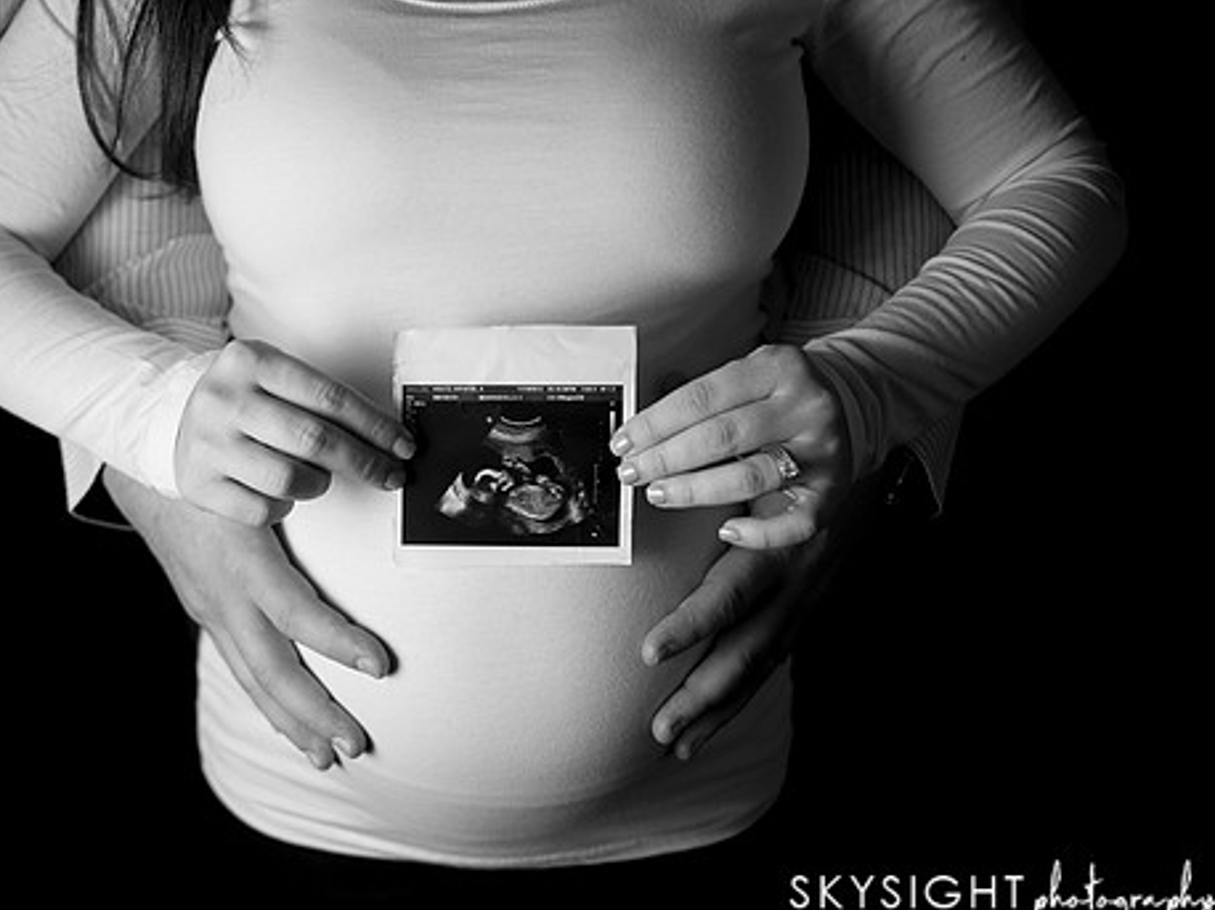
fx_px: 1754
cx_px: 383
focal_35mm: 50
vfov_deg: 29.0
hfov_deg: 37.7
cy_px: 533
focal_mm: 35
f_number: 2
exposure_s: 1/400
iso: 400
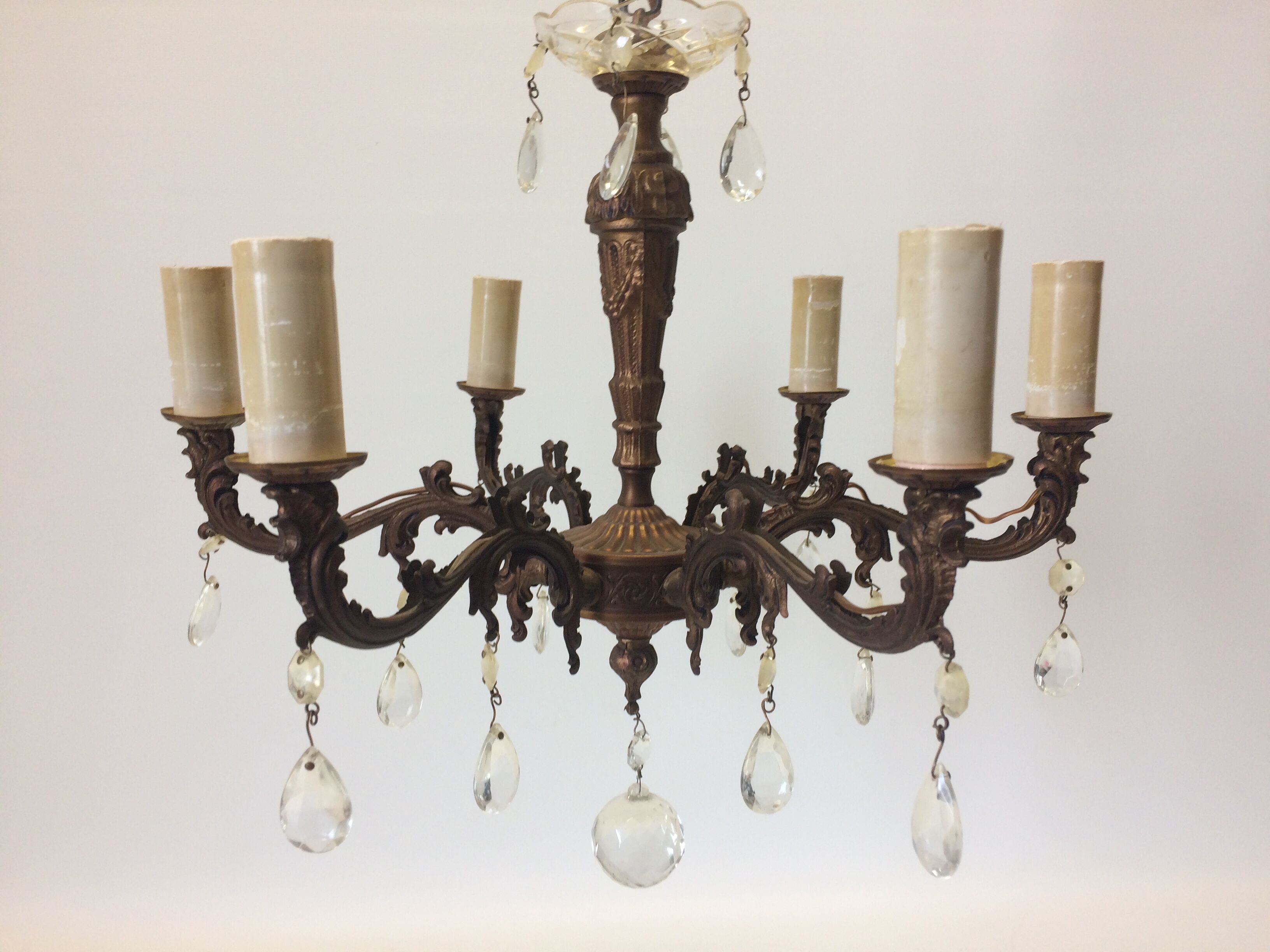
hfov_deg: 61.7
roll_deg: -0.4
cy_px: 476
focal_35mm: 29
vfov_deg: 48.2
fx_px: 1064
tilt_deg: -11.5
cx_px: 635
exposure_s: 1/100
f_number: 2.2
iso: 64
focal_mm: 4.15
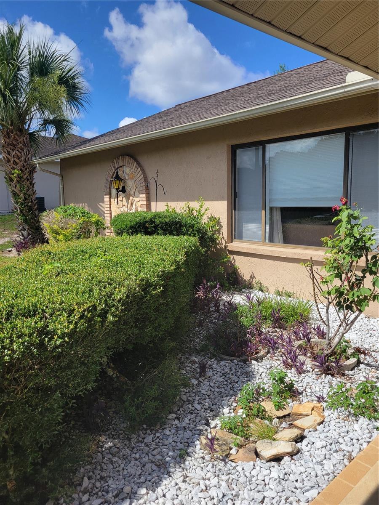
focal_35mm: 26
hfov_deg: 53.1
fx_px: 380
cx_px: 190
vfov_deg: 67.3
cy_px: 252
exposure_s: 1/1894
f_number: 1.8
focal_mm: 5.4
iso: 40
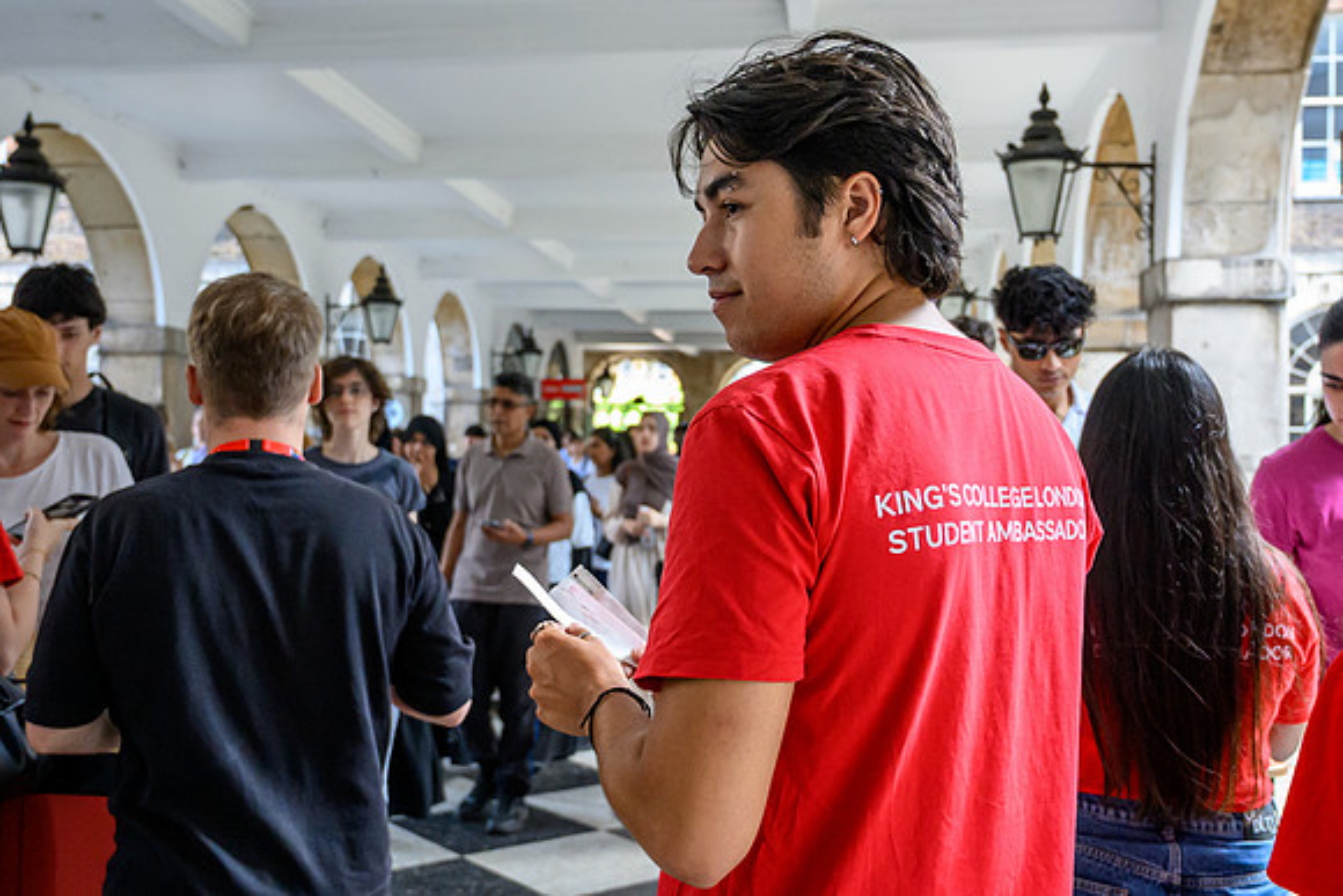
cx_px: 672
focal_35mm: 37
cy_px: 448
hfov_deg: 52.5
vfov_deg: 36.4
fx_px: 1363
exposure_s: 1/320
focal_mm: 24
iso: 3200
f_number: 4
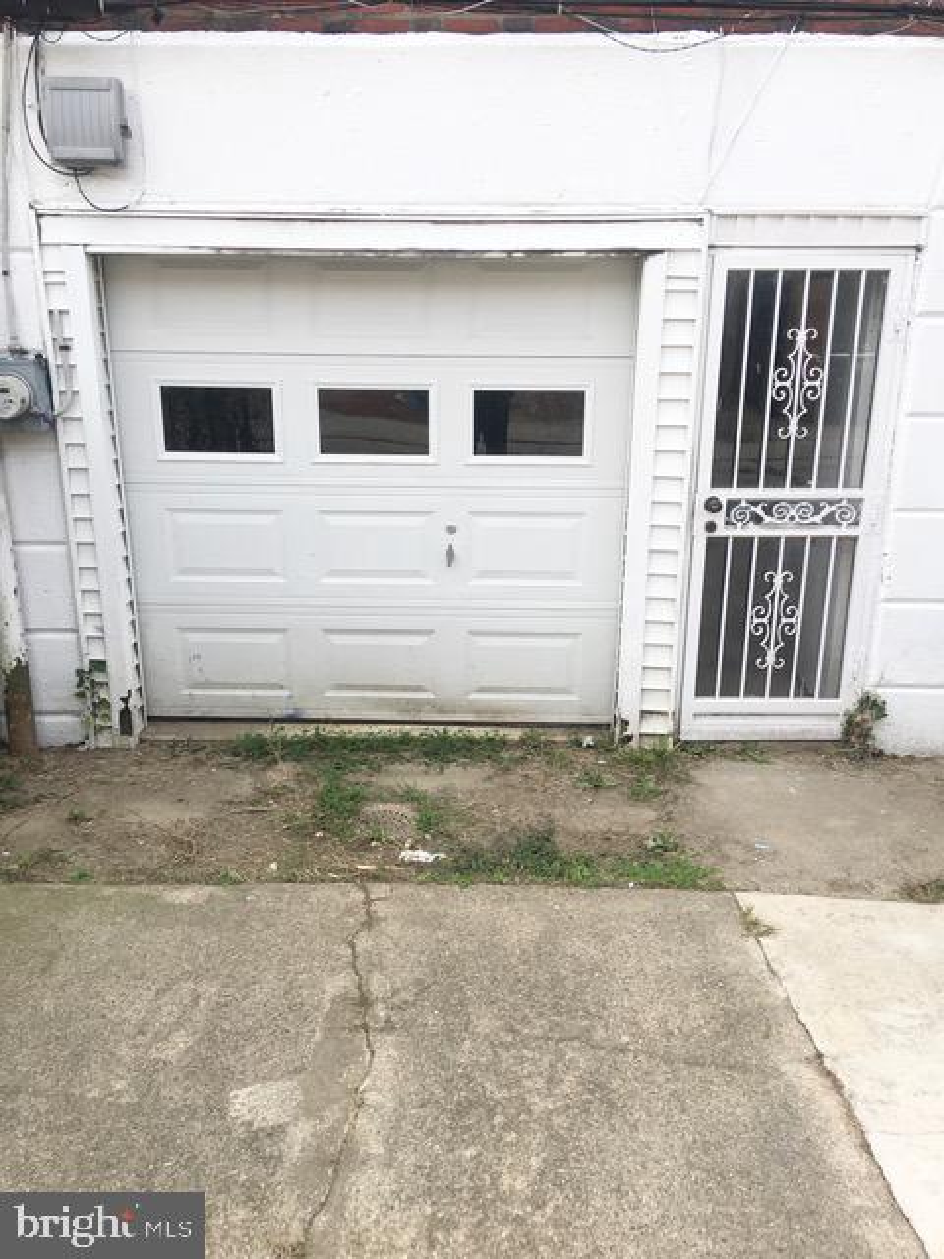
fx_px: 1054
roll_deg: -0.5
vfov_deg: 61.7
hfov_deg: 48.2
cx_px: 472
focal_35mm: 29
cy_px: 630
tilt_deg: -14.8
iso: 25
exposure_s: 1/635
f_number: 2.2
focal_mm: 4.15
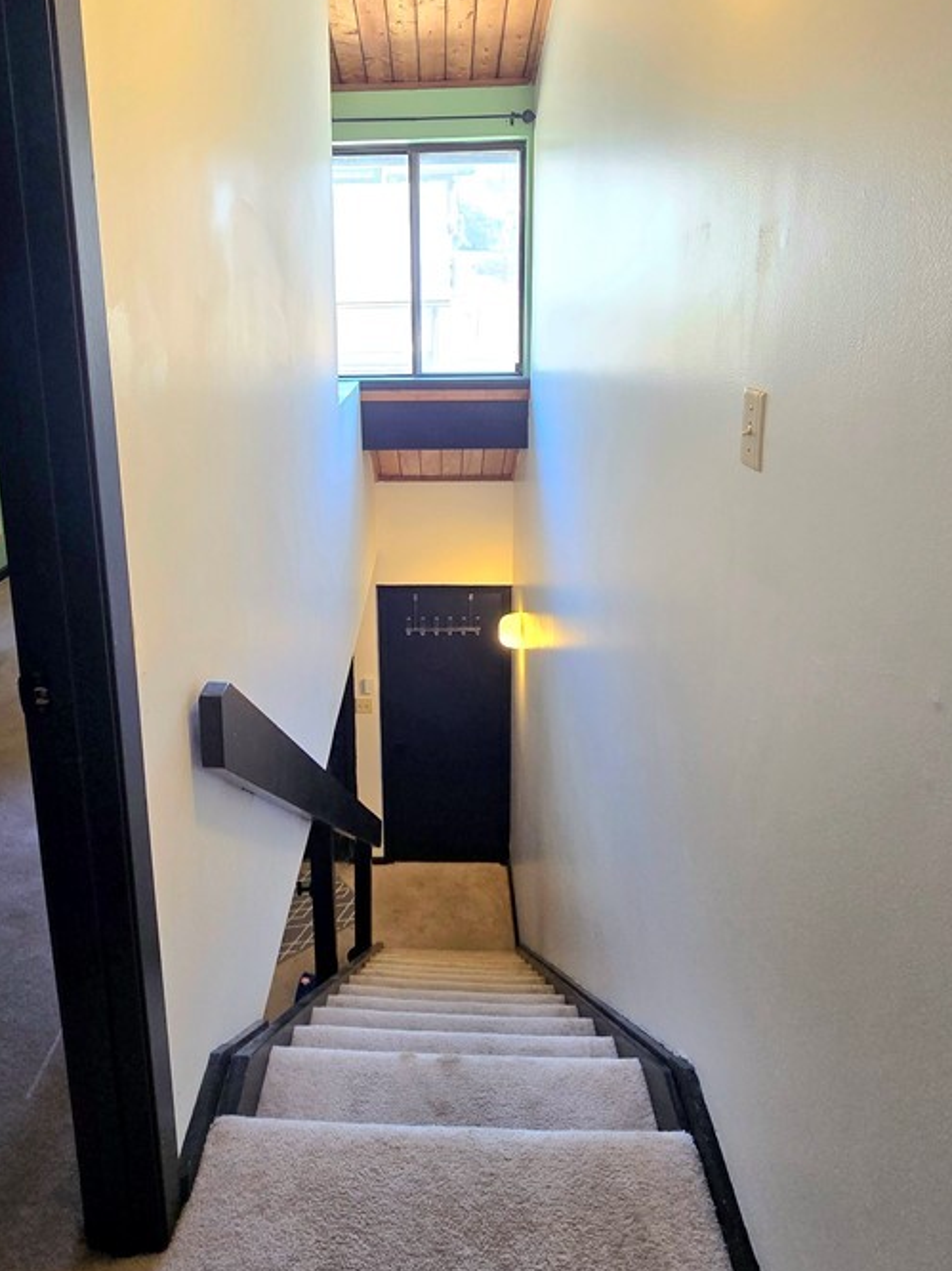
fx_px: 734
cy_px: 458
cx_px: 391
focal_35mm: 20
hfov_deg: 65.4
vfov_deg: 79.9
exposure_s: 1/60.2
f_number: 2.2
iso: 100
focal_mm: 2.2
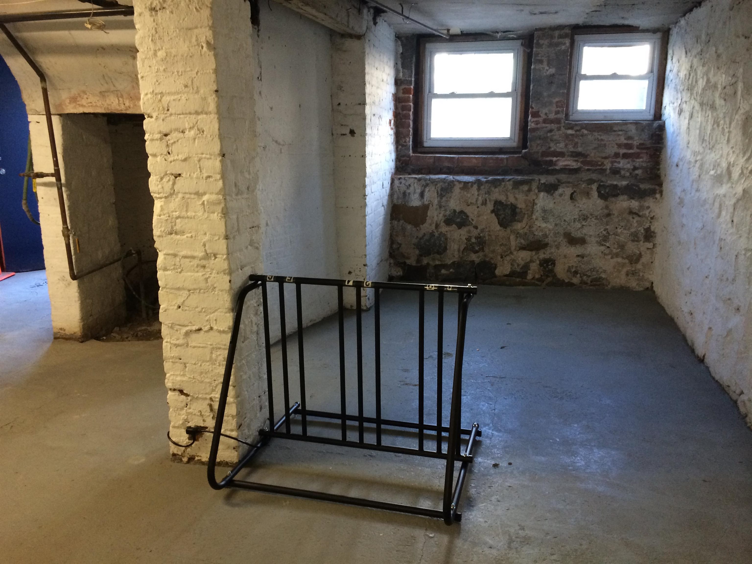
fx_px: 652
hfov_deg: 60.0
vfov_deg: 46.8
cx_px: 376
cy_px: 282
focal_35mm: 30
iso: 200
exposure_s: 1/30
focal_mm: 4.12
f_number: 2.2
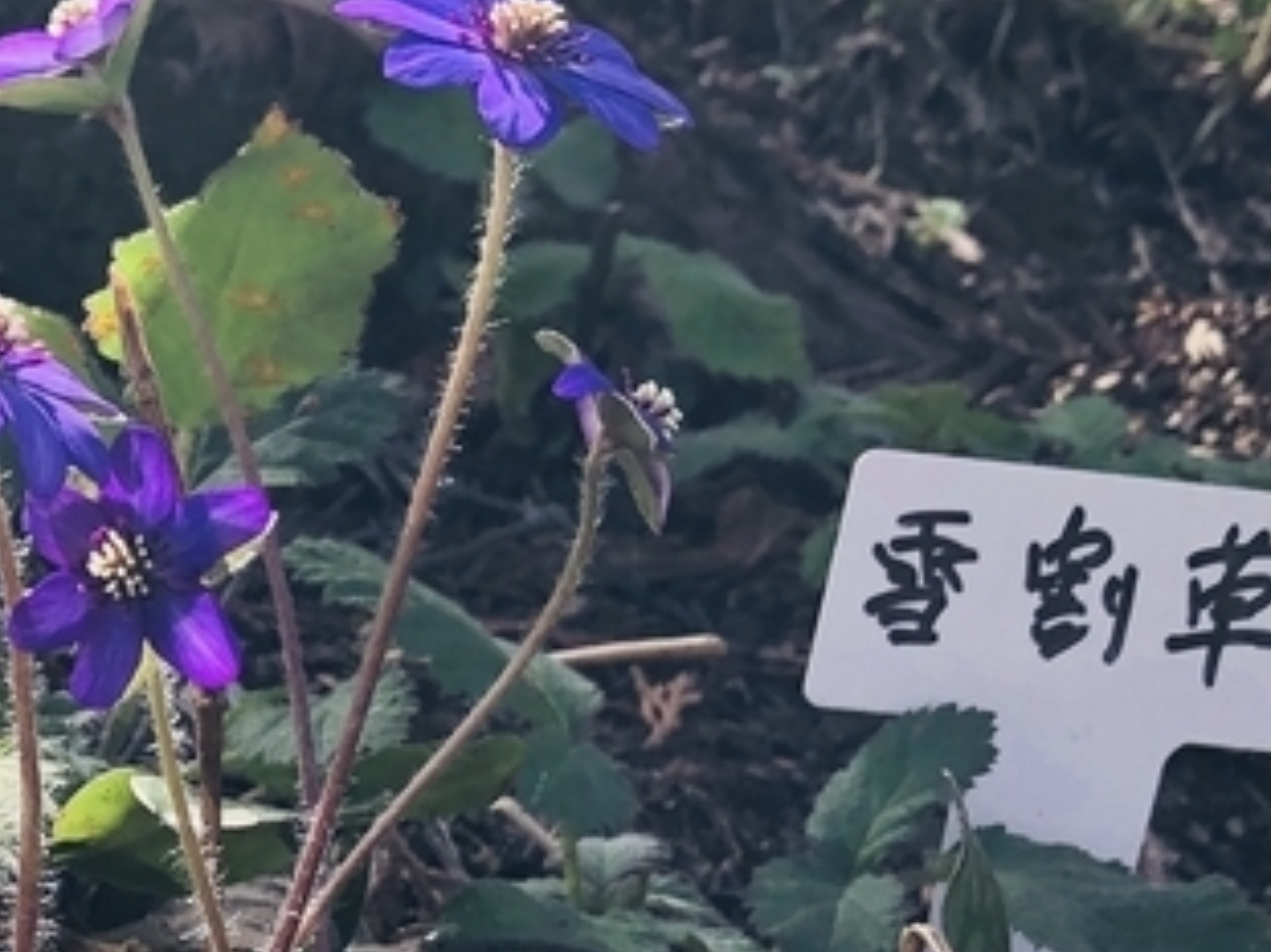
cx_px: -143
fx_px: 3964
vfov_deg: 13.5
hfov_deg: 17.6
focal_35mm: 108
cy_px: 985
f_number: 1.8
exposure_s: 1/244
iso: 20
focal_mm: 4
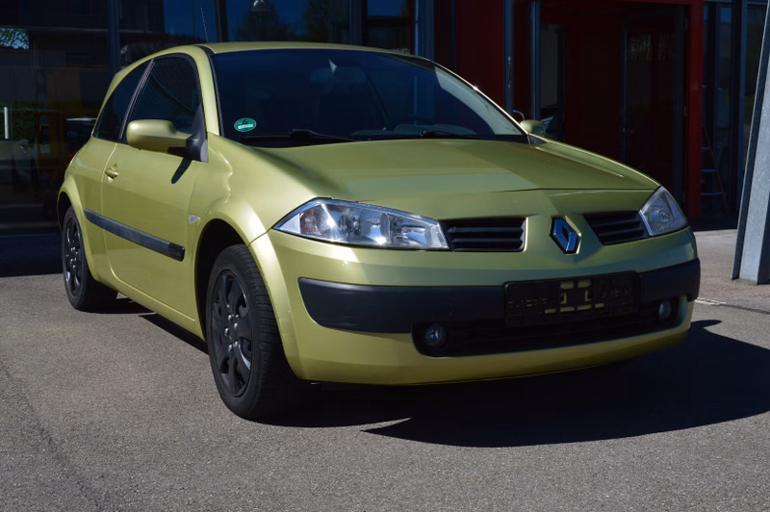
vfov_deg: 28.0
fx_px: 1026
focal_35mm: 48
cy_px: 256
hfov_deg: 41.1
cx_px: 385
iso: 280
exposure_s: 1/500
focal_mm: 32
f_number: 11
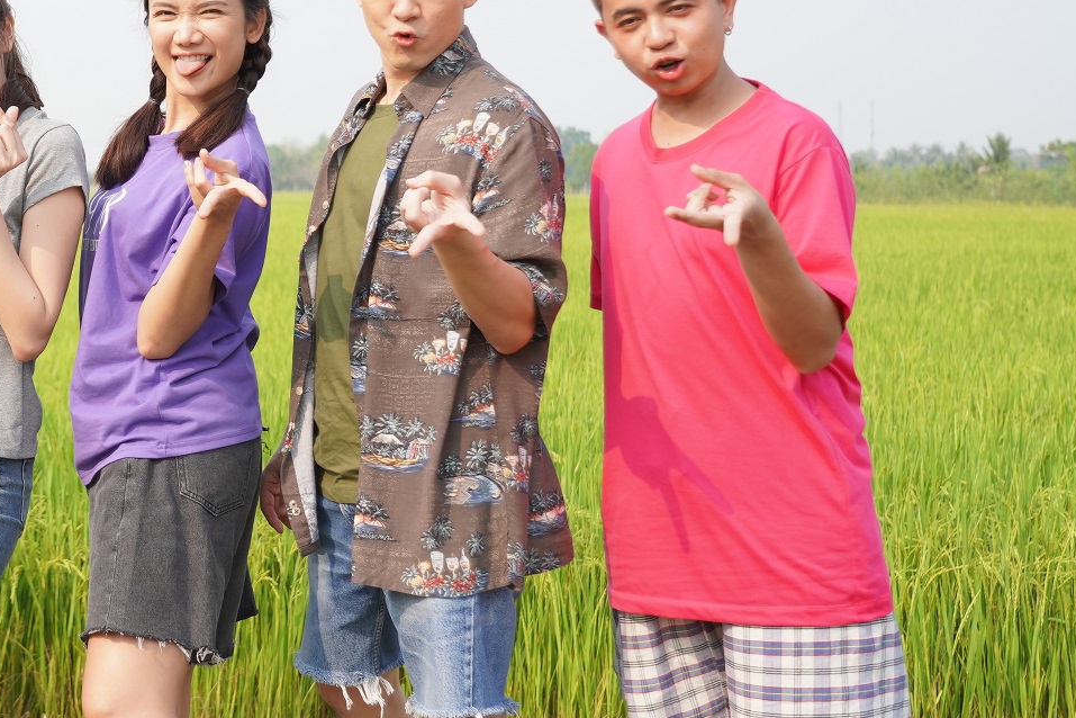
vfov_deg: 18.3
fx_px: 2212
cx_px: 12
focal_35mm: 74
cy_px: 215
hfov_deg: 26.0
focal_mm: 36
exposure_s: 1/1000
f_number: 4
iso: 320
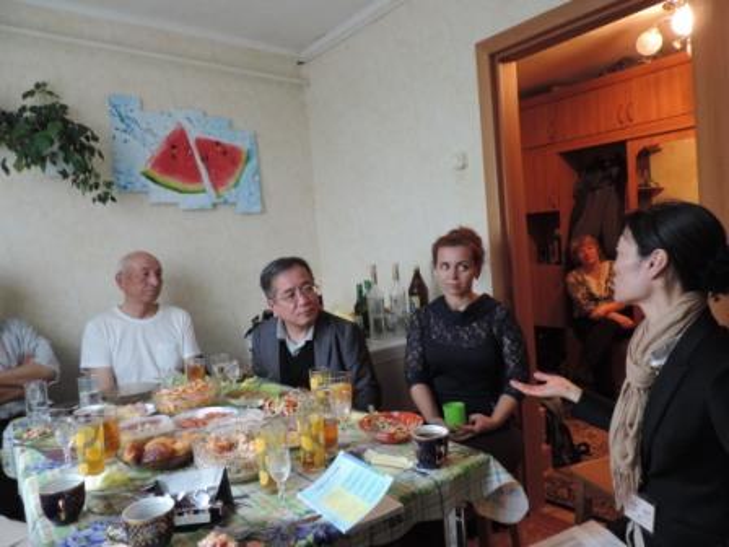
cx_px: 364
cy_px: 274
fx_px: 505
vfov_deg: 56.8
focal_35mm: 24
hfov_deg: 71.6
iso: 400
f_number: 3
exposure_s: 1/15
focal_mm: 4.3
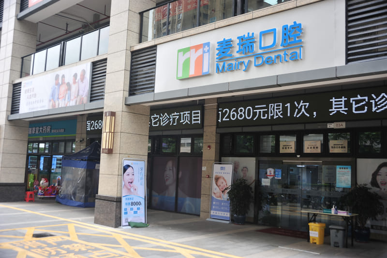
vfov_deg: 38.8
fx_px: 365
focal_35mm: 34
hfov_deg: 55.8
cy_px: 129
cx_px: 194
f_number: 5.6
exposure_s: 1/200
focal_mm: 34
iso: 200
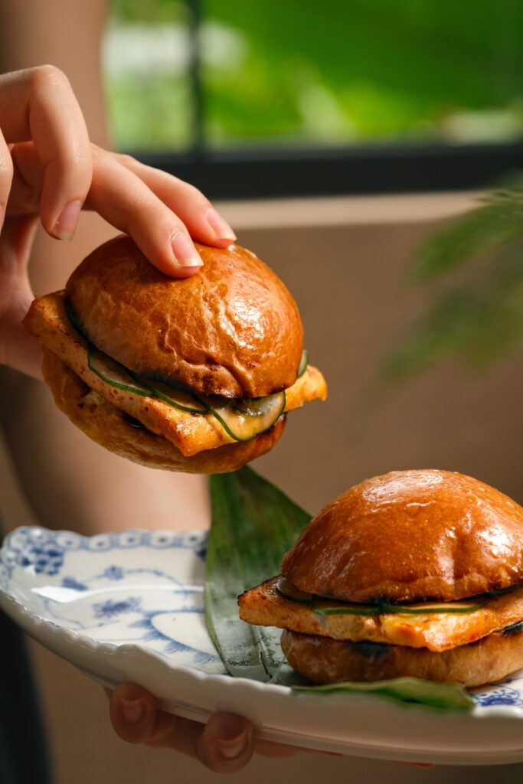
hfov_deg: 15.2
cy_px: 392
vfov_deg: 22.6
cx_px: 262
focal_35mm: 90
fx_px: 1960
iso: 500
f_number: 5.6
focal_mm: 60
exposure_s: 1/125
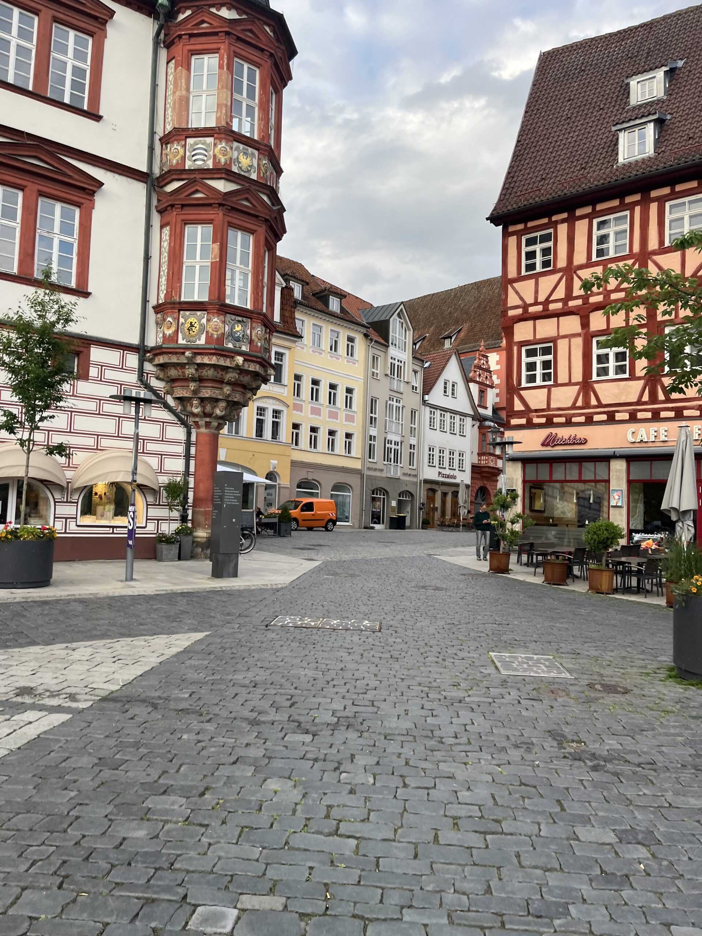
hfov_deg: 53.1
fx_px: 703
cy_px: 468
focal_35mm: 26
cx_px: 351
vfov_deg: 67.3
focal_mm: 5.1
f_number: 1.6
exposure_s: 1/361
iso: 50
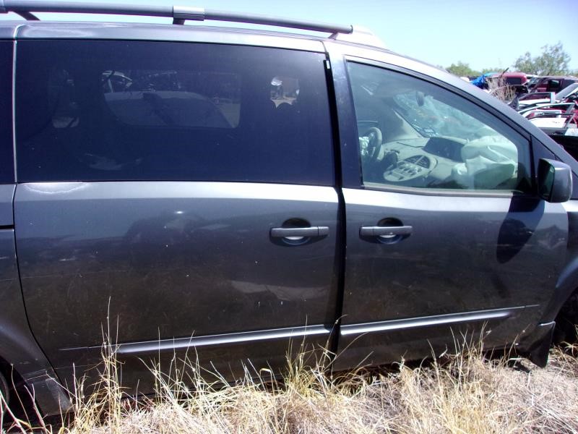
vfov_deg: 51.4
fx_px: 451
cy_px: 217
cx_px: 289
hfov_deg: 65.3
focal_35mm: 27
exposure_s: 1/125
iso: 200
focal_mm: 4.9
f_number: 10.4
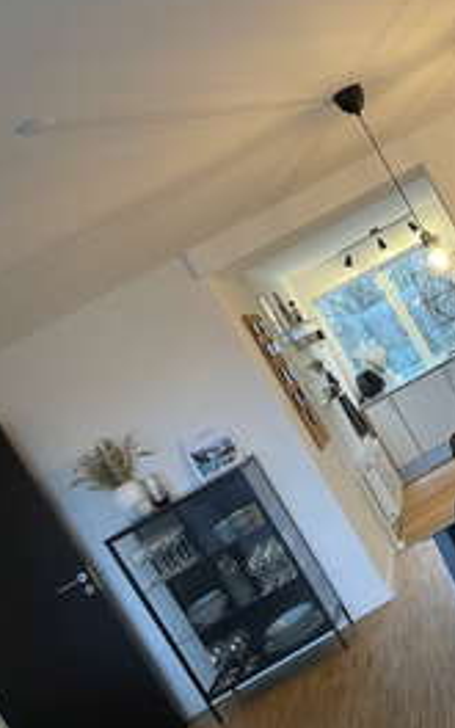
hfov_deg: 29.5
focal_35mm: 39
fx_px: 774
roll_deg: +29.4
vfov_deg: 50.4
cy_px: 370
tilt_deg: -5.7
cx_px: 503
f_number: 1.6
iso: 125
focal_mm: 4.2
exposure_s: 1/50
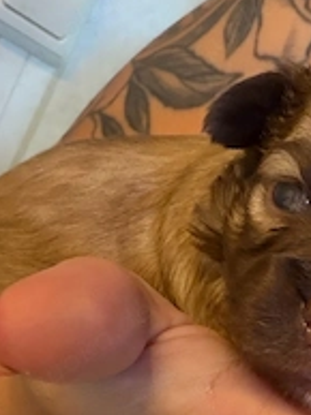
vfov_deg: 29.9
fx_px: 744
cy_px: 372
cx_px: 300
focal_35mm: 62
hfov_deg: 22.8
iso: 320
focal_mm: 2.71
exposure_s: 1/33
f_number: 1.9
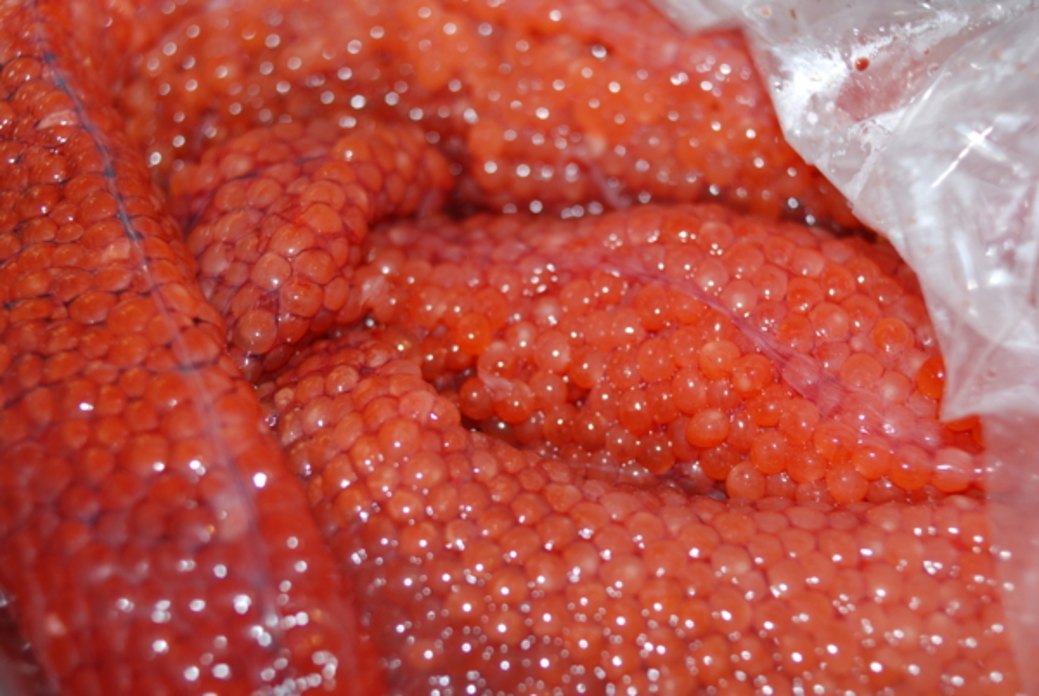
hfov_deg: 37.8
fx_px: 1517
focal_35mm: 52
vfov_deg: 25.8
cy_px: 348
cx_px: 520
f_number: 2.8
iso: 200
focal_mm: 35
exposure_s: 1/60
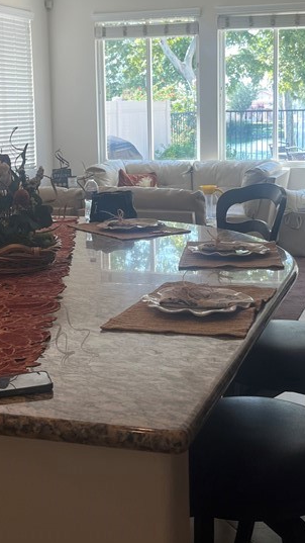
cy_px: 199
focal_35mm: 54
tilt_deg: -6.5
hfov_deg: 22.2
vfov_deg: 38.2
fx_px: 777
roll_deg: +1.6
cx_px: 171
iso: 32
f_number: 1.6
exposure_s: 1/120
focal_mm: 5.1
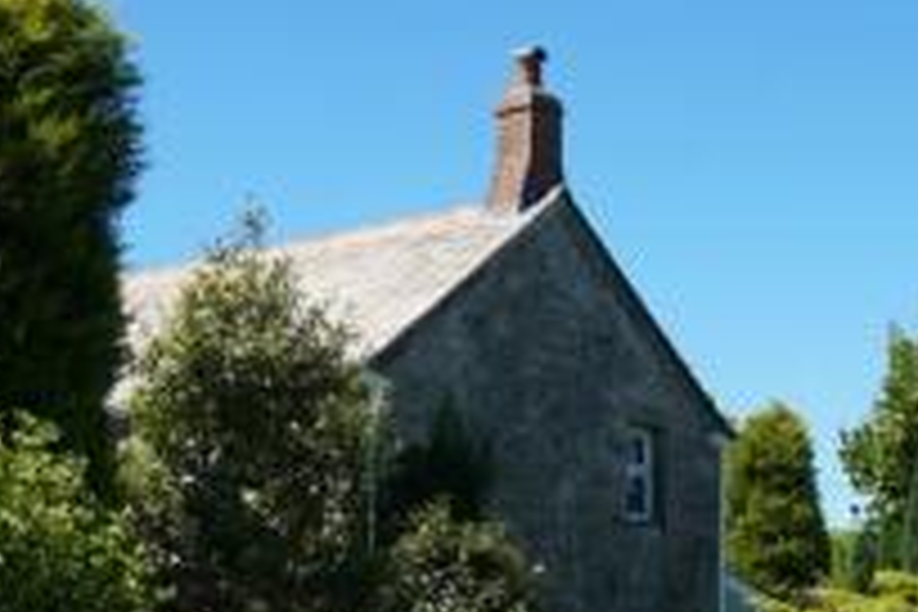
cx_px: 756
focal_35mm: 77
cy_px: 799
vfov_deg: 16.7
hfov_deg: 25.8
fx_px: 1963
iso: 100
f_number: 7.1
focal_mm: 16
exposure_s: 1/250
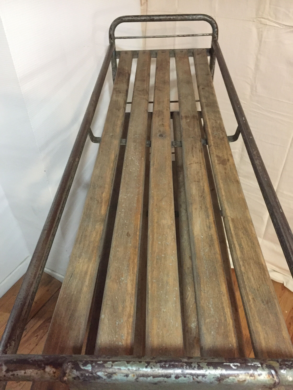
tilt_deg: -40.0
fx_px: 327
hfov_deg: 48.2
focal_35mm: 29
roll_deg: +2.6
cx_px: 146
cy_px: 195
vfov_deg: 61.7
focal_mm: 4.15
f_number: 2.2
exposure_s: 1/17
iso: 400
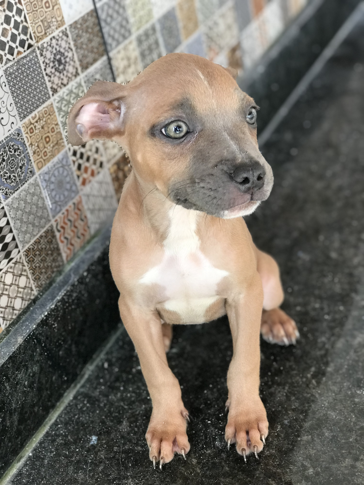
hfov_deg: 25.7
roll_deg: +12.3
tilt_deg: -30.6
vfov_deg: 33.8
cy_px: 242
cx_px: 182
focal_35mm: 57
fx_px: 799
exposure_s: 1/60
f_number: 2.8
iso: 80
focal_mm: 6.6
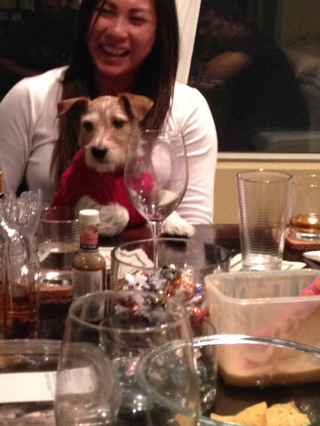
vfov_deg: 25.3
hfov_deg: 19.1
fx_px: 949
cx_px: 93
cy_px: 166
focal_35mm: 77
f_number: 2.4
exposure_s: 1/15
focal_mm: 4.12
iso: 400
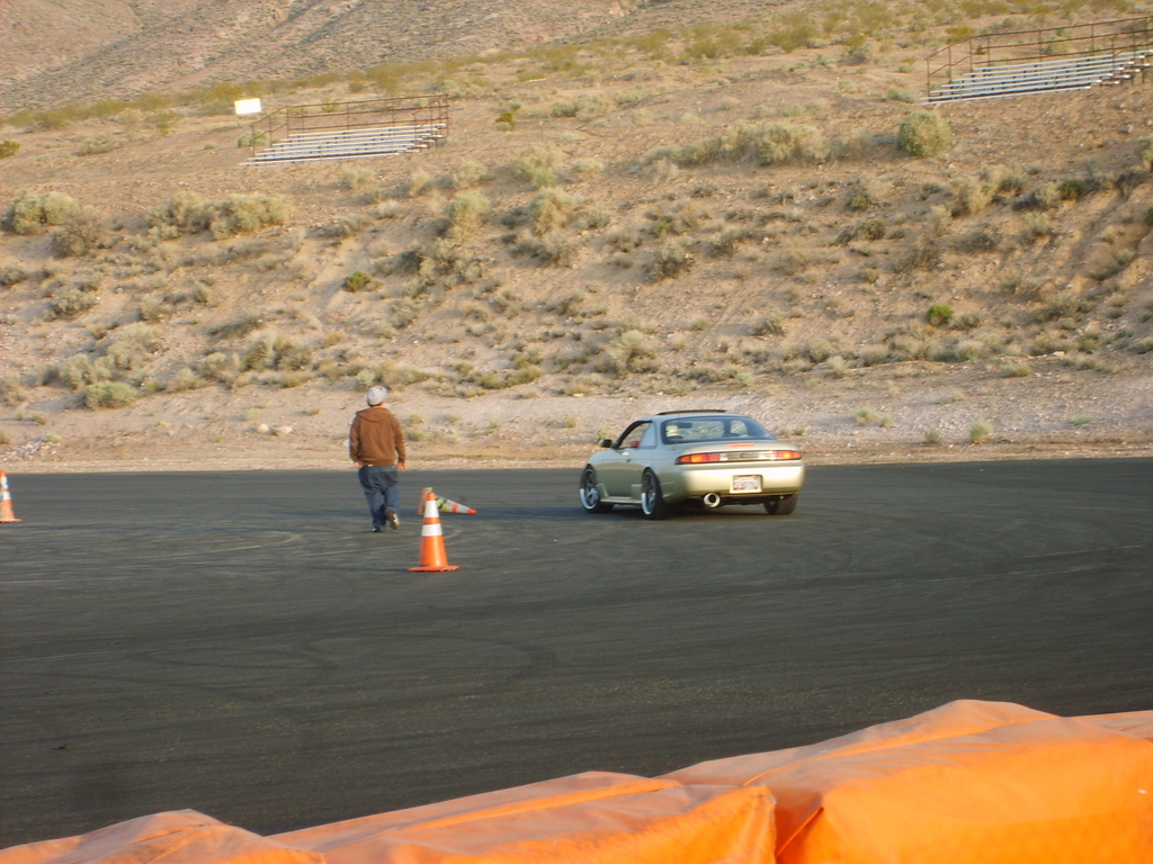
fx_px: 3497
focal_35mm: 105
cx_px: 576
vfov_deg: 14.1
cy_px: 432
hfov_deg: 18.7
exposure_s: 1/90
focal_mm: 17.4
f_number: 4.9
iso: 50
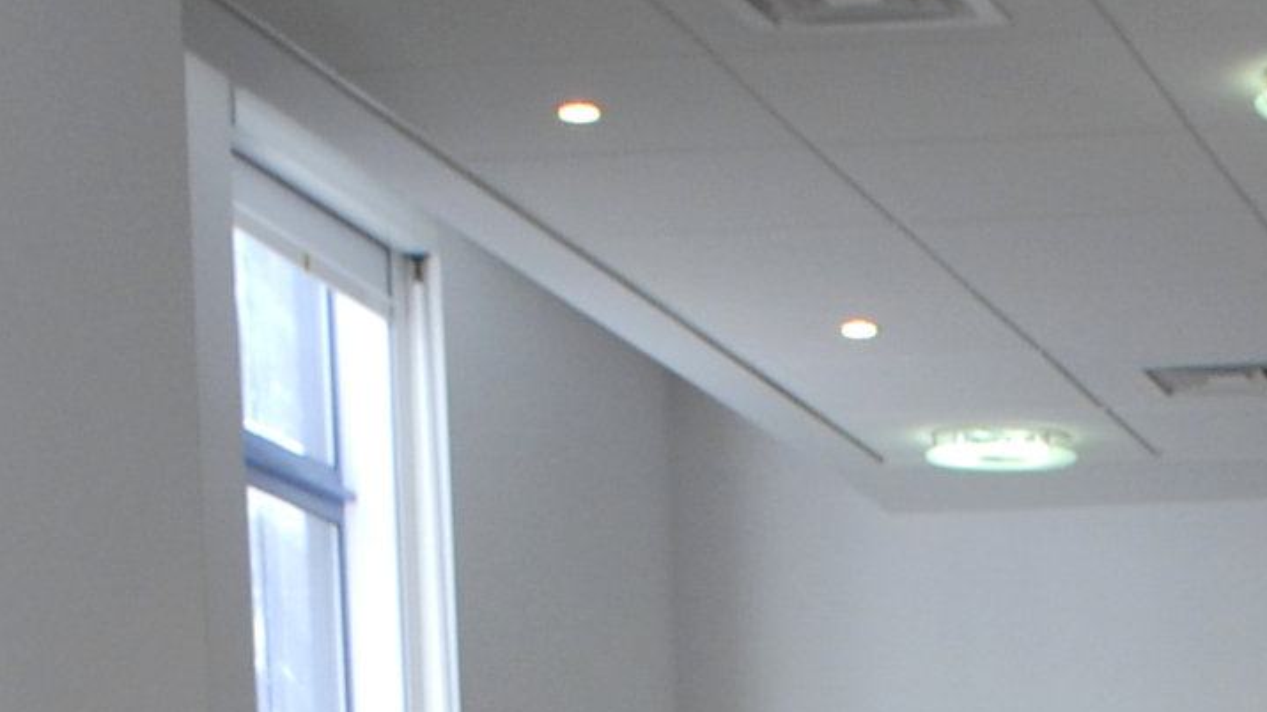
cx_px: 1473
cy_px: 2279
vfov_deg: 7.2
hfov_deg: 14.4
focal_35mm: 145
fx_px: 4865
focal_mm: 17
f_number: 5.6
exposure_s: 1/10
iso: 200
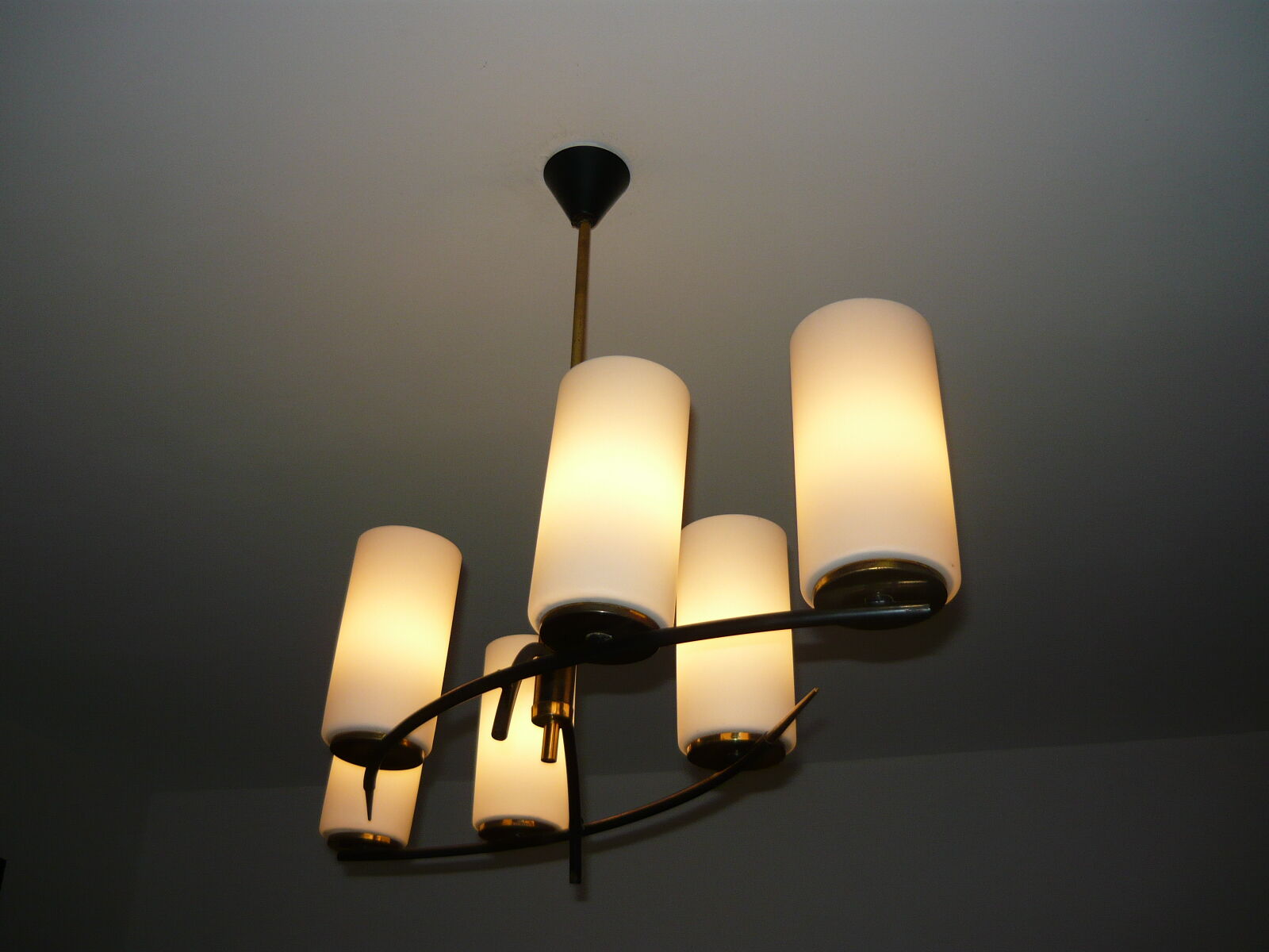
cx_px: 634
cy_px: 476
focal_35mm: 33
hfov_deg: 55.4
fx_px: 1210
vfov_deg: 42.9
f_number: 2.8
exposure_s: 1/400
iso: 100
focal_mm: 5.5
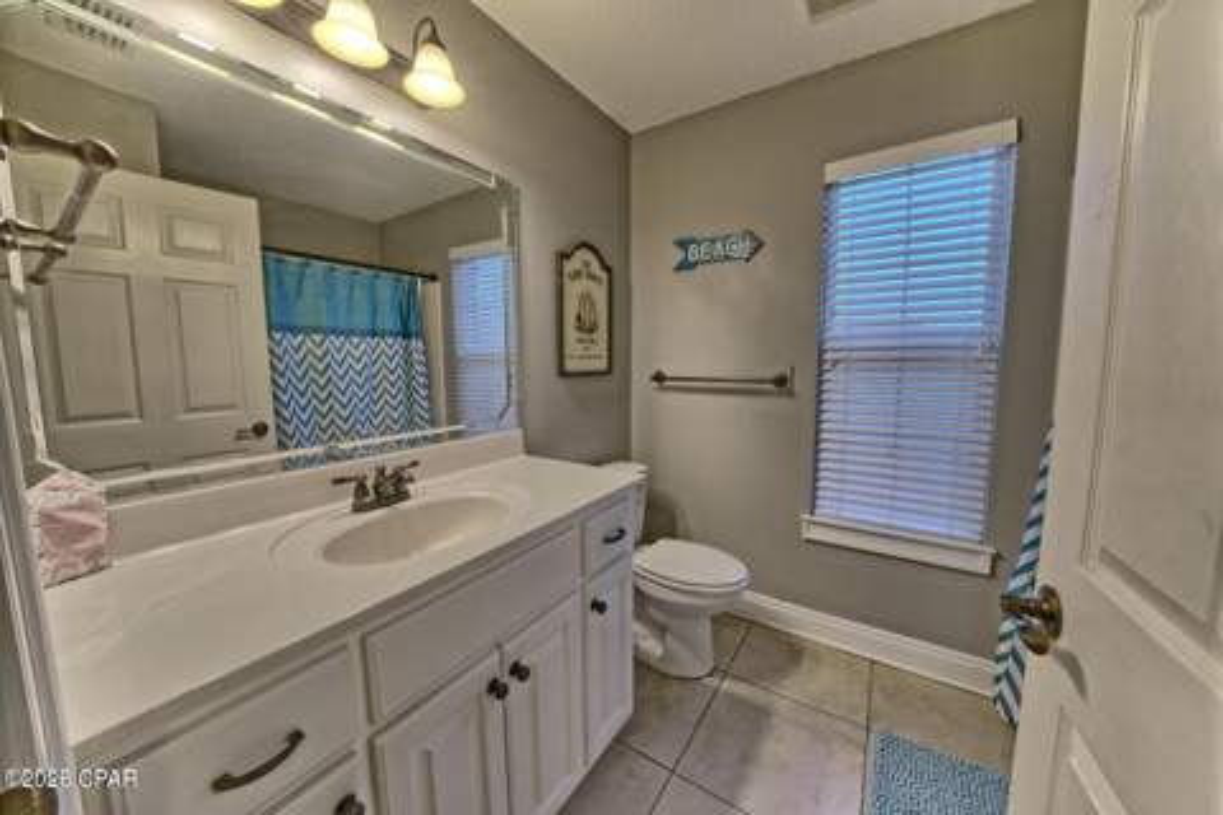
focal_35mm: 12
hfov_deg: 112.6
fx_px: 408
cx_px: 612
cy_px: 408
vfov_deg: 90.0
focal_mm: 12
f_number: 16
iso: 200
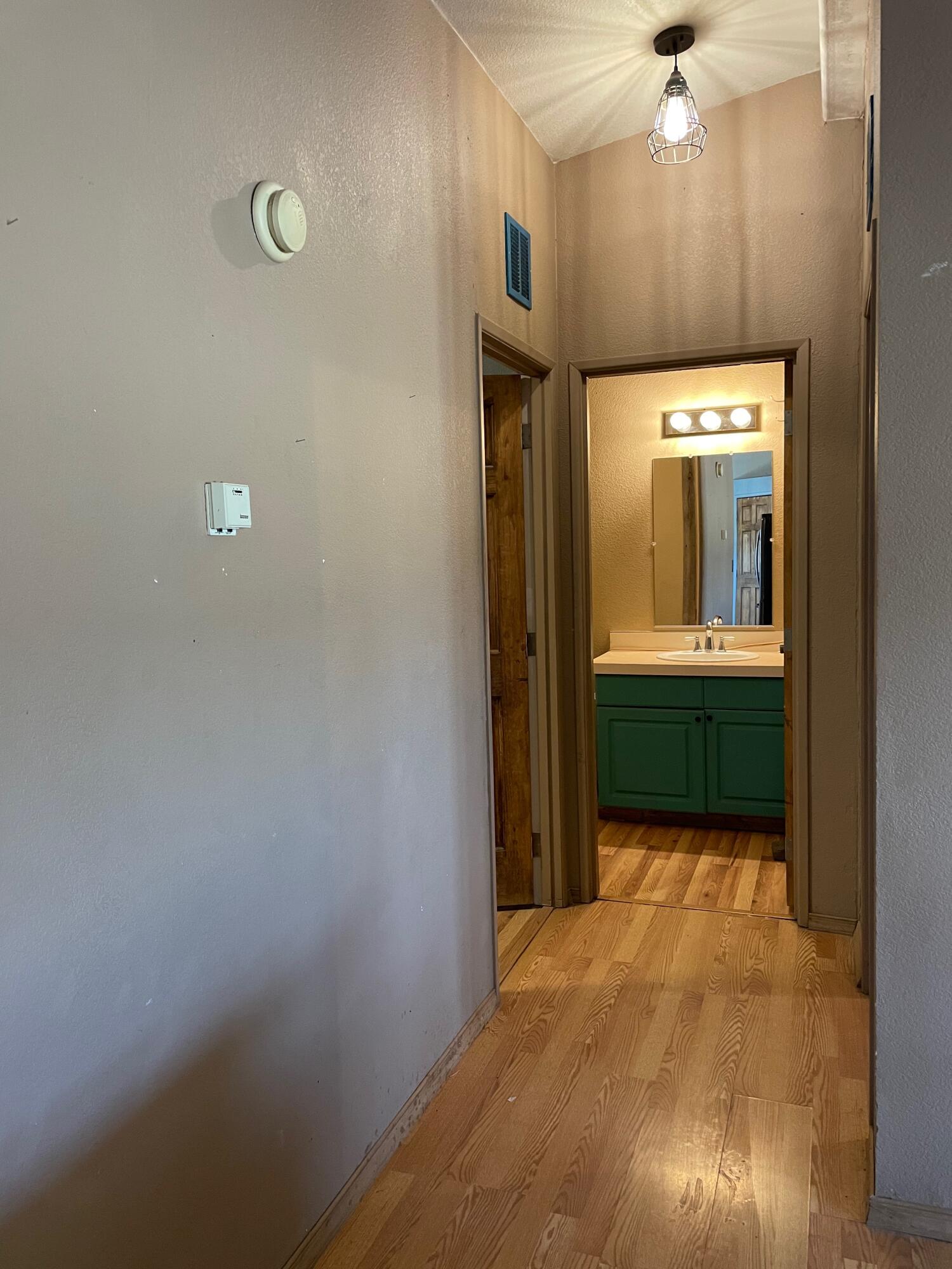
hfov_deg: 53.1
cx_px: 476
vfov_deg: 67.3
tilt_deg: -4.0
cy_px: 634
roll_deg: +1.8
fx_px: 953
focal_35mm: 26
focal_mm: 4.2
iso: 250
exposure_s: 1/60
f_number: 1.6
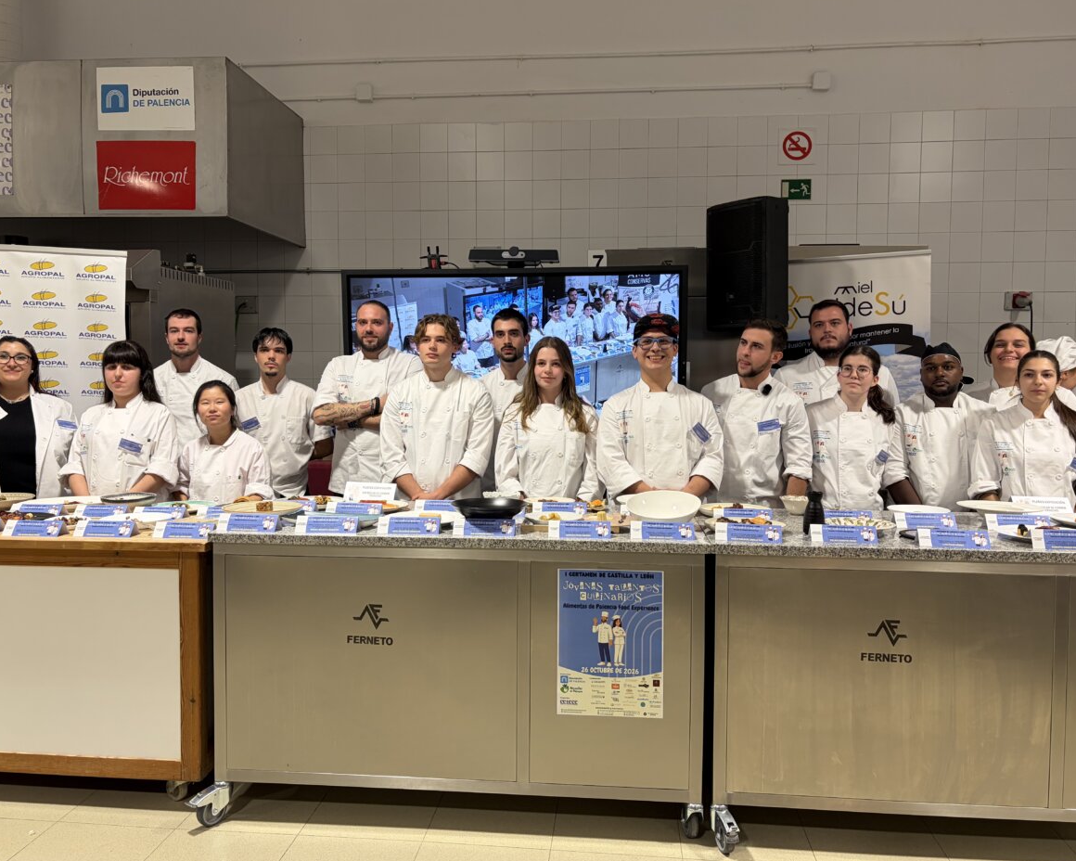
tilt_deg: -1.6
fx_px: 892
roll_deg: +0.5
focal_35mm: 28
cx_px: 531
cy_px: 422
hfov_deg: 62.2
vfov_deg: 51.5
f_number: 1.6
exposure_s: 1/100
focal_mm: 5.96
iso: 64
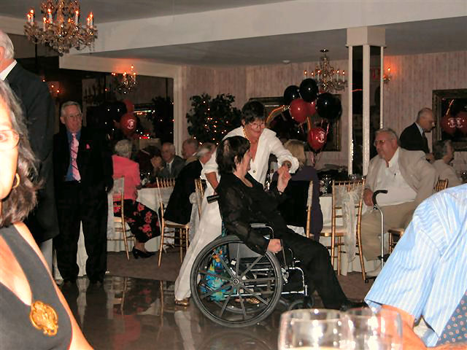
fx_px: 998
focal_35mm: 74
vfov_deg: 19.9
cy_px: 175
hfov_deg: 26.3
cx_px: 234
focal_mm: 18.8
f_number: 3.3
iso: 200
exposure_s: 1/125
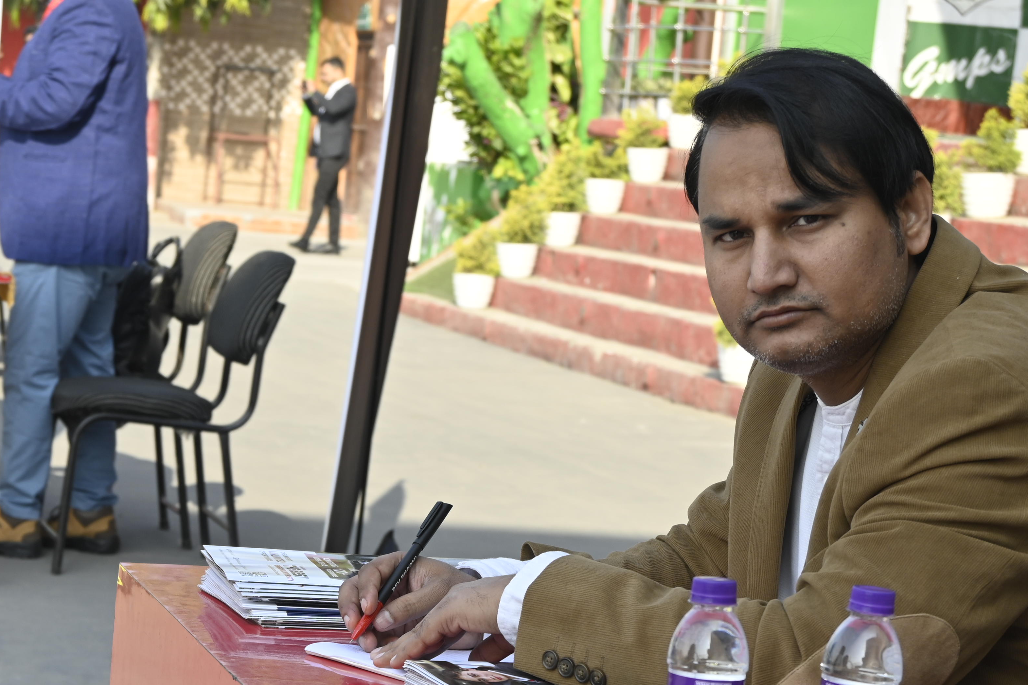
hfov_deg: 20.1
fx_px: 2884
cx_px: 297
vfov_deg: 13.4
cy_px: 602
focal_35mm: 101
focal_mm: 38
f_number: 5.6
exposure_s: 1/250
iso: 125
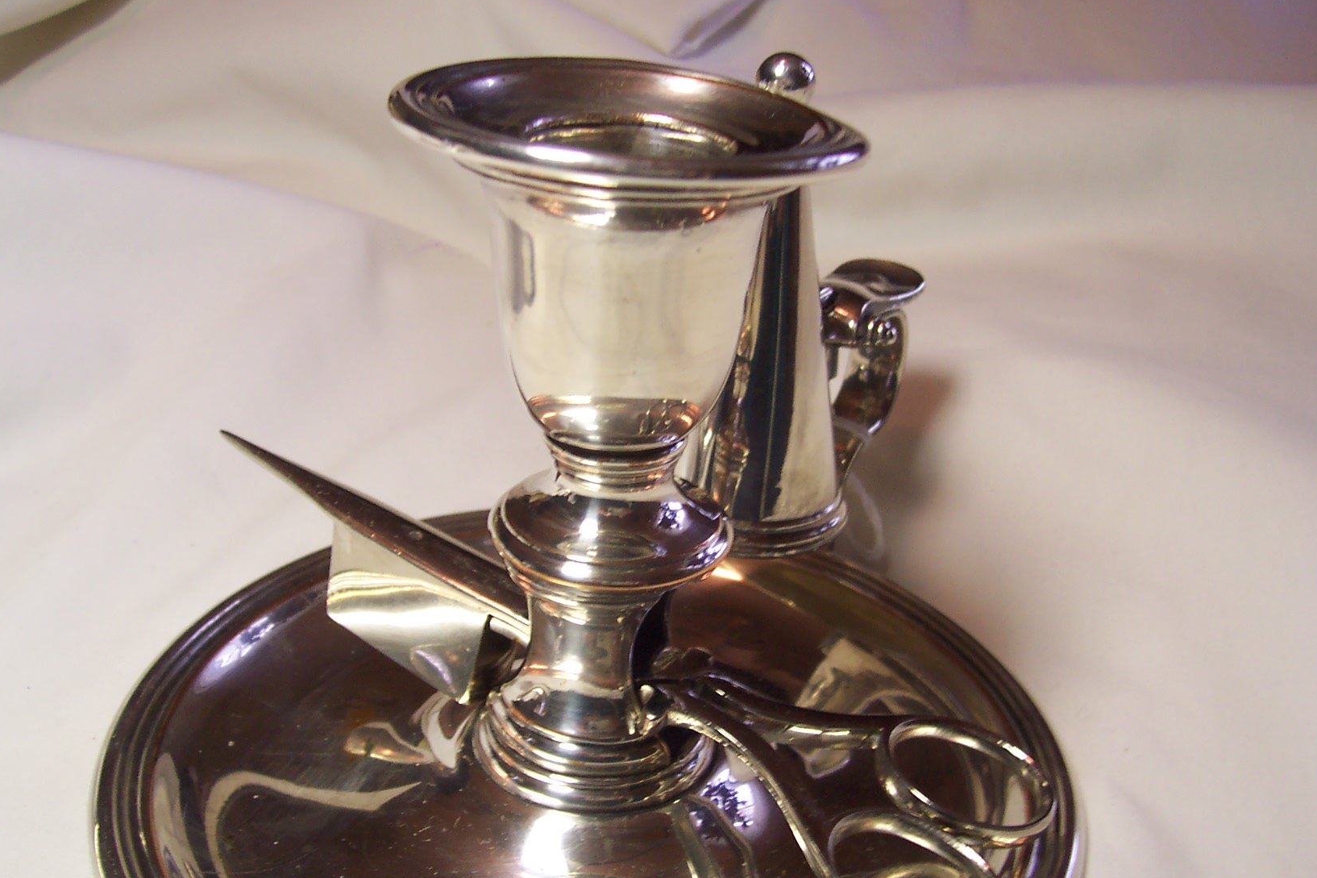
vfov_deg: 34.2
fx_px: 1427
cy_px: 497
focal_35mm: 39
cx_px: 663
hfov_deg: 49.6
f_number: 2.8
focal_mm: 5.6
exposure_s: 1/45
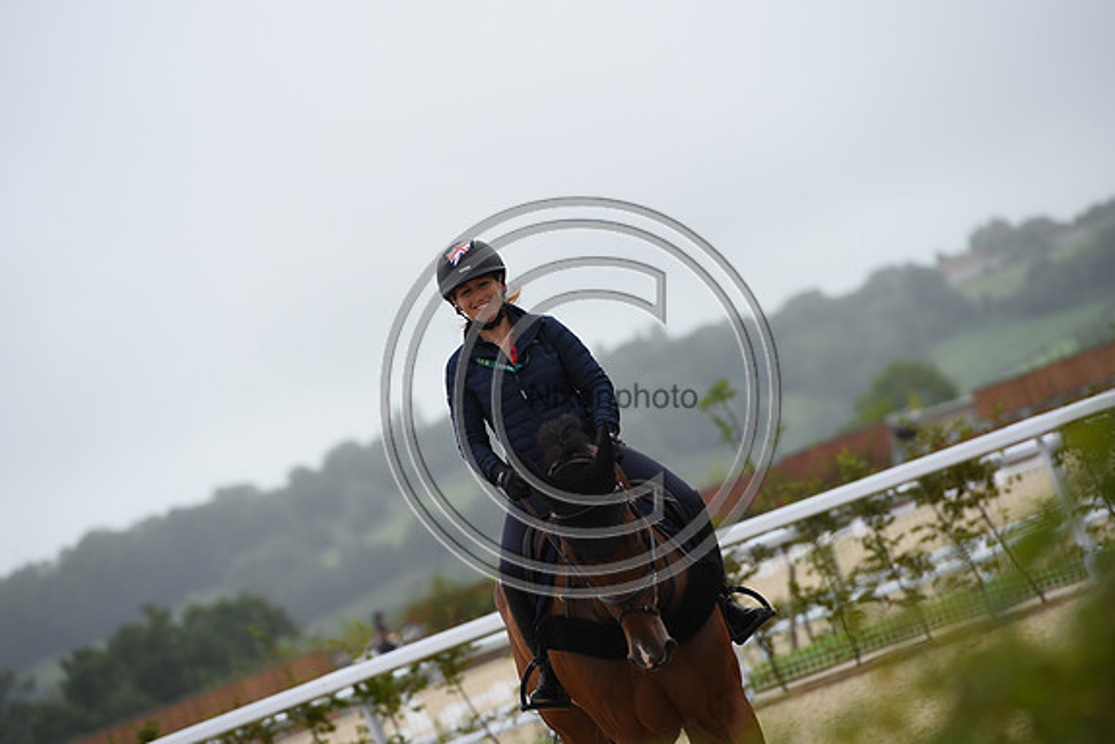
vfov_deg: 6.8
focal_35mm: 202
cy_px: 371
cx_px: 558
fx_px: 6258
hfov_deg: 10.2
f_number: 5
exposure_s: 1/800
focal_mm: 200
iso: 360
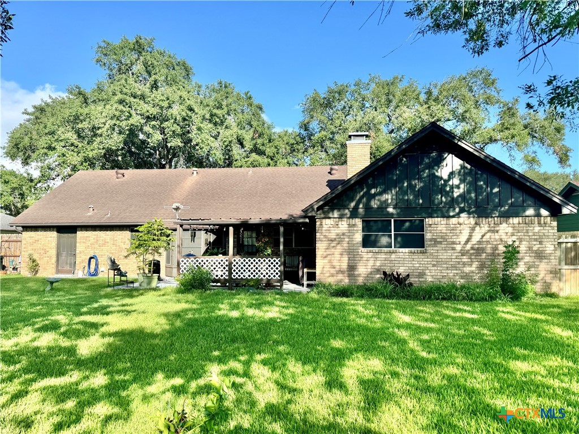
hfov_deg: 71.6
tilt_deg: +3.3
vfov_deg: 56.8
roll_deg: -0.8
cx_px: 290
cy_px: 217
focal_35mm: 24
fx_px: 401
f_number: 1.78
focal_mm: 6.76
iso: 80
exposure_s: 1/1767
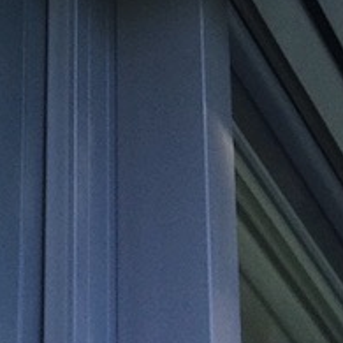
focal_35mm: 175
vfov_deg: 9.0
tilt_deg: +37.2
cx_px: -323
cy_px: -482
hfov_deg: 9.4
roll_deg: -8.9
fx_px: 1962
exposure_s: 1/107
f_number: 2.2
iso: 32
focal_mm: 4.15
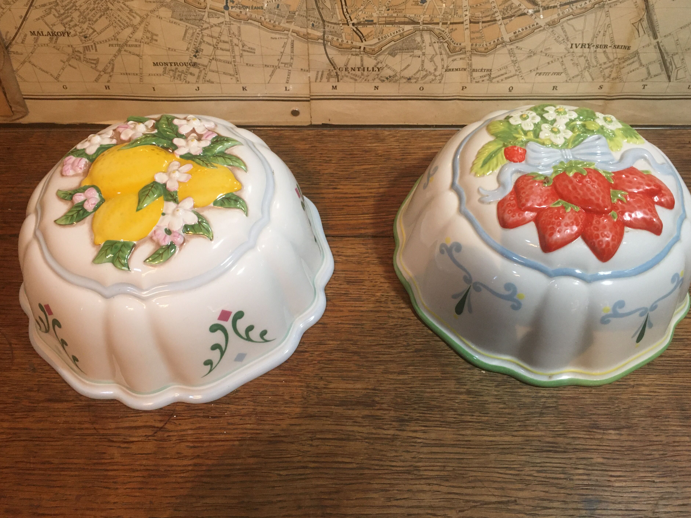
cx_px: 340
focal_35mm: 31
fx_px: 619
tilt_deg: -53.4
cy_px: 242
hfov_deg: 58.3
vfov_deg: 45.4
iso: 200
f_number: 2.2
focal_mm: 4.15
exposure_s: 1/33
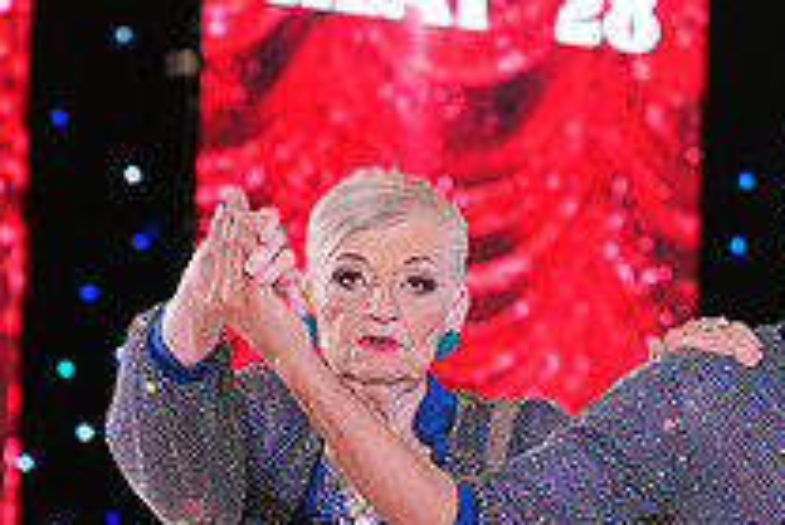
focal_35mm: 351
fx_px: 7659
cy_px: 967
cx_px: 564
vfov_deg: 3.9
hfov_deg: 5.9
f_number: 4.5
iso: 1250
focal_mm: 126
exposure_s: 1/100
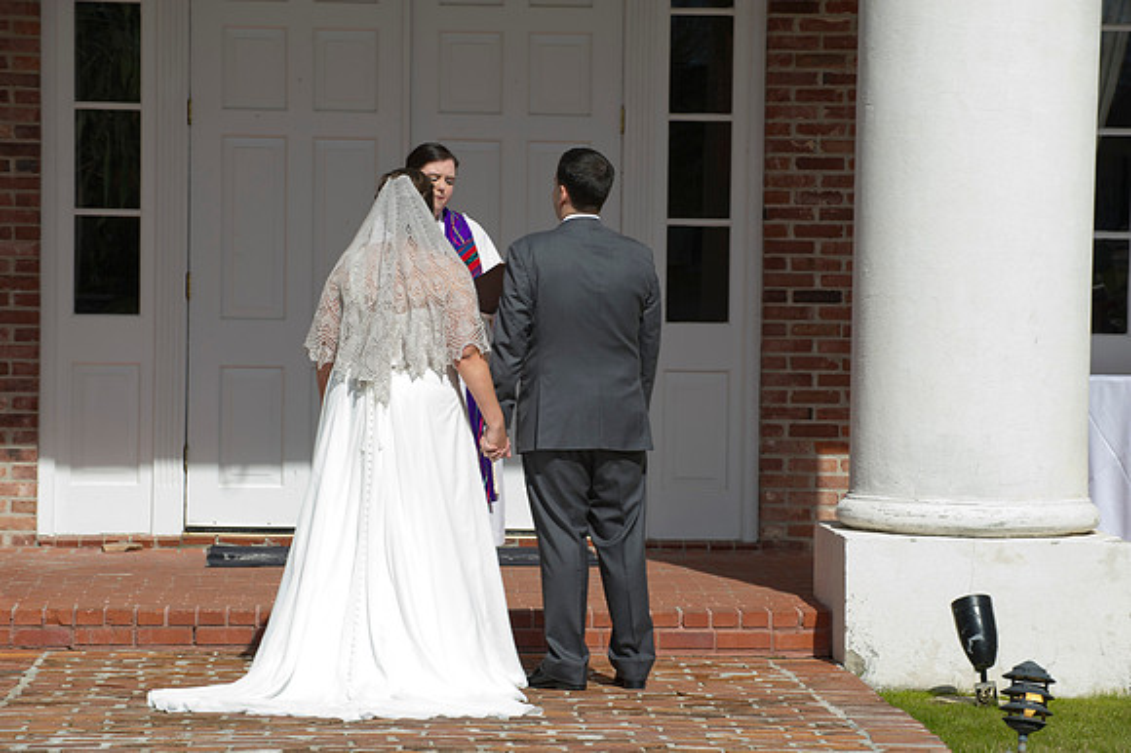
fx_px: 4710
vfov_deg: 9.1
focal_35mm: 150
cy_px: 376
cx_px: 566
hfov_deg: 13.7
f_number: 8
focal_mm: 150
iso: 100
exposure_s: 1/250
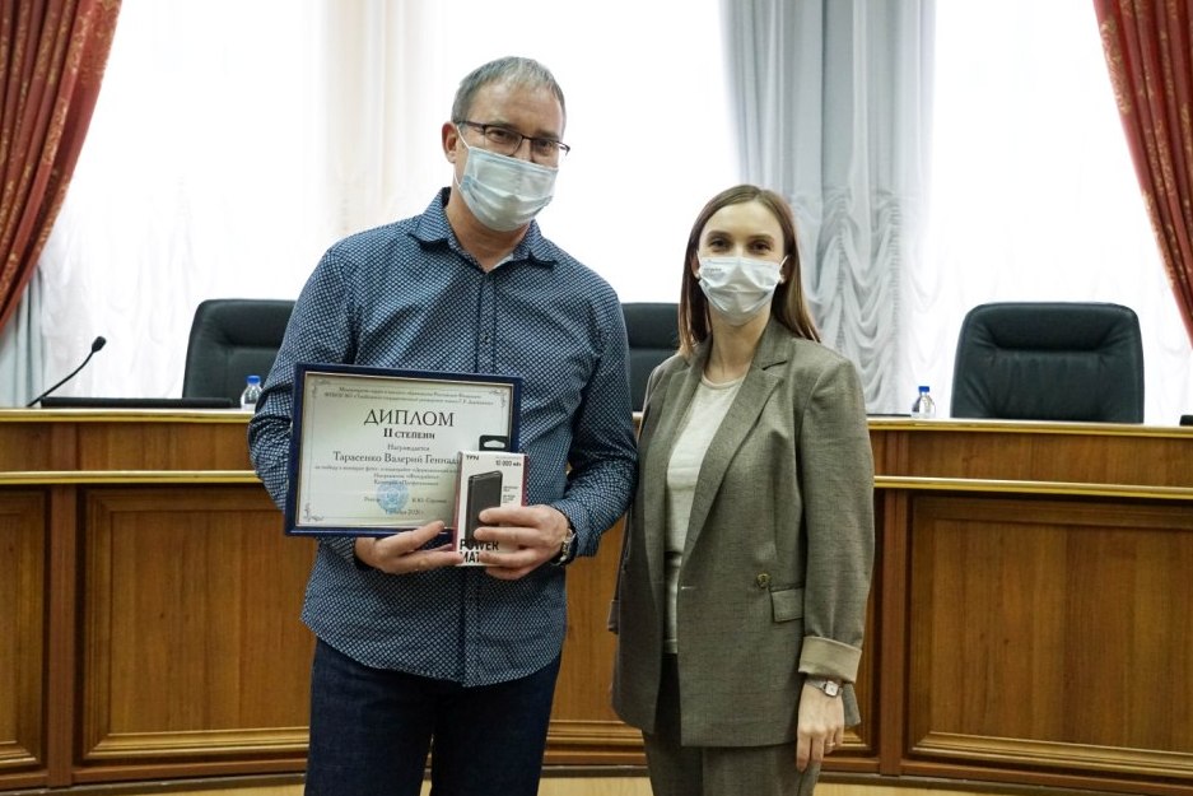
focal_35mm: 35
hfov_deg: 54.4
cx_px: 596
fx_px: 1160
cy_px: 398
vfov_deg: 37.9
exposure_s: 1/160
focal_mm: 35
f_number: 4.5
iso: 4000
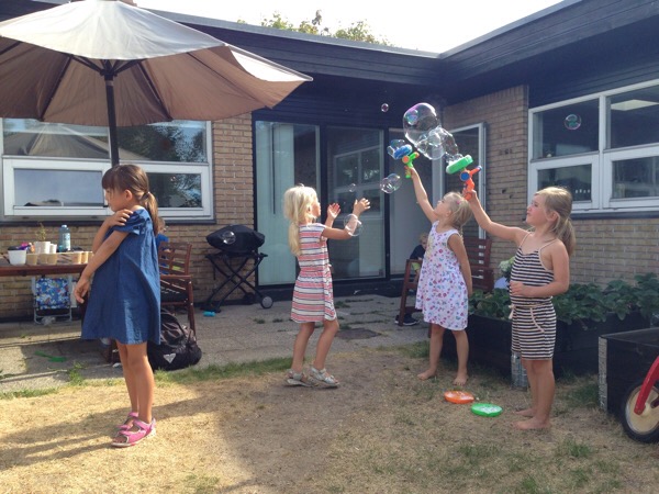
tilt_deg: -1.4
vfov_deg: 42.9
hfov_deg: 55.4
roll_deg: +0.2
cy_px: 247
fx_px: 628
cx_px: 330
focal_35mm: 33
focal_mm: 4.12
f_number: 2.4
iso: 50
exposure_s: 1/328
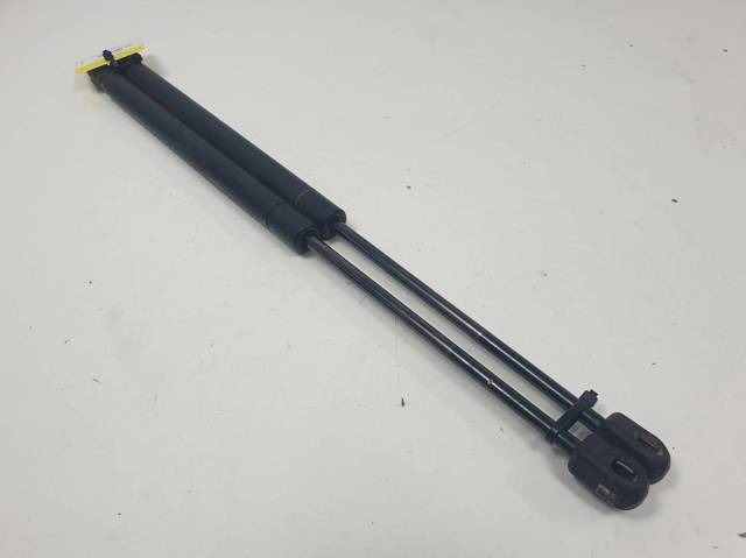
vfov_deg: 53.0
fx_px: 560
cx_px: 373
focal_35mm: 26
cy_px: 279
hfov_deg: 67.3
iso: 50
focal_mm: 4.3
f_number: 2.4
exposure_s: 1/279
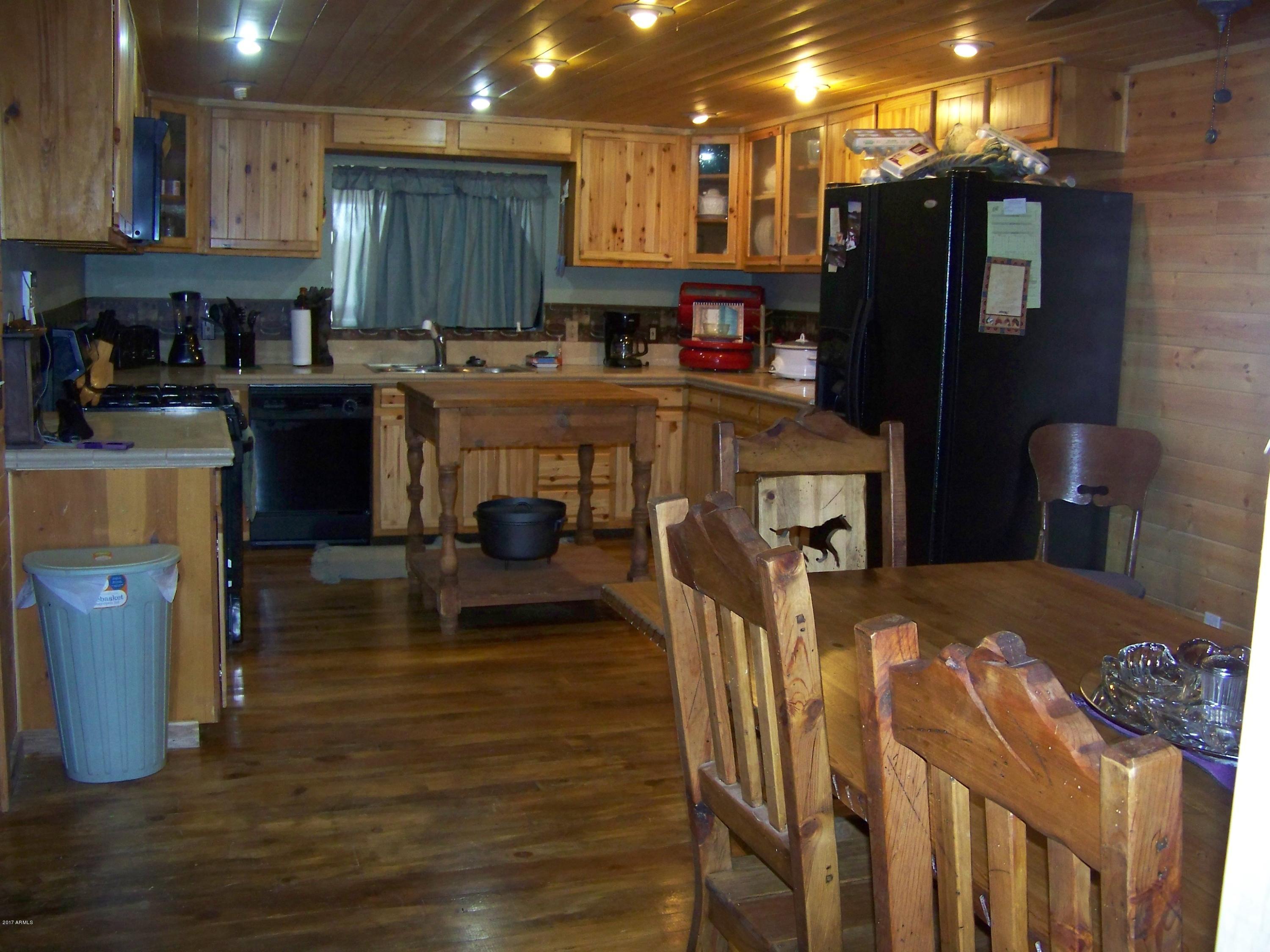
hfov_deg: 51.4
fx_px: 1321
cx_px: 635
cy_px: 476
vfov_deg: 39.7
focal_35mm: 36
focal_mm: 5.85
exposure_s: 1/30
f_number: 2.8
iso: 200
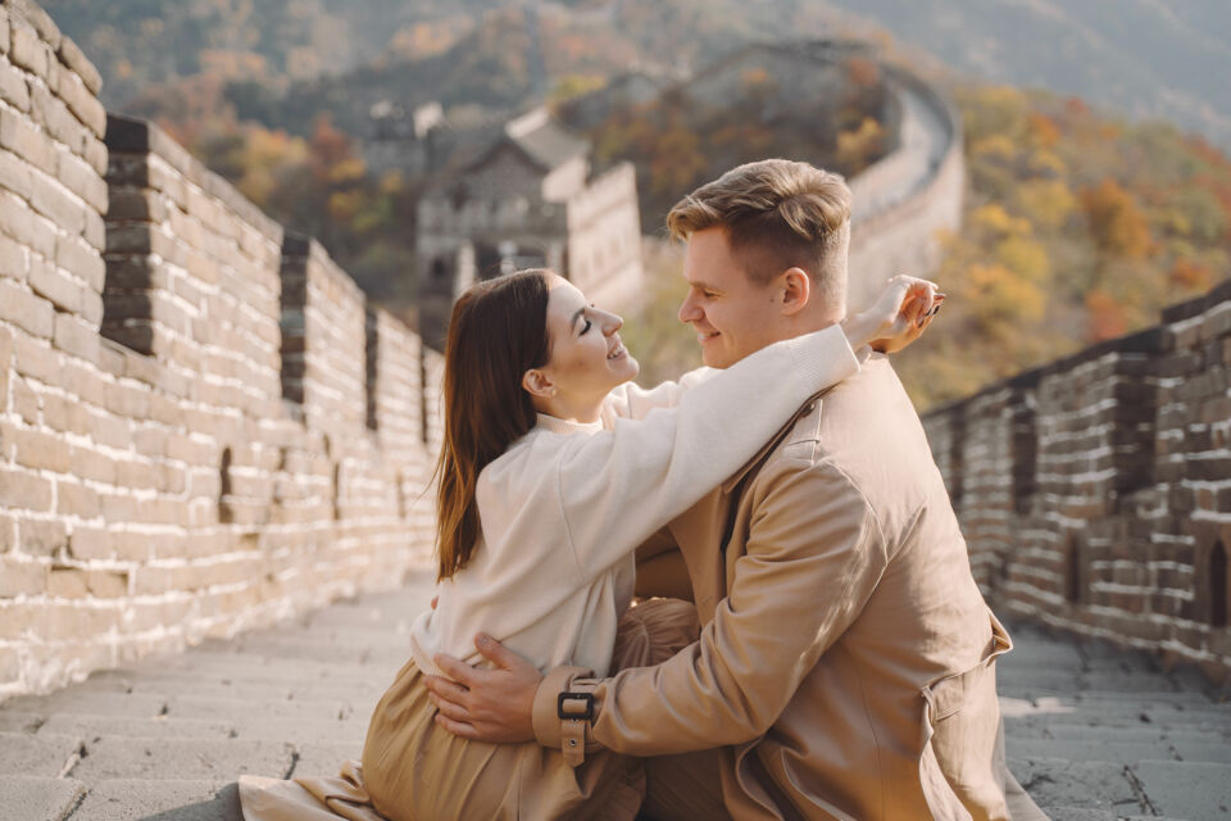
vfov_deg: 26.5
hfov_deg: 38.9
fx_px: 1744
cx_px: 616
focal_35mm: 51
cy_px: 410
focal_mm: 51
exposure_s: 1/640
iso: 100
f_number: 2.8
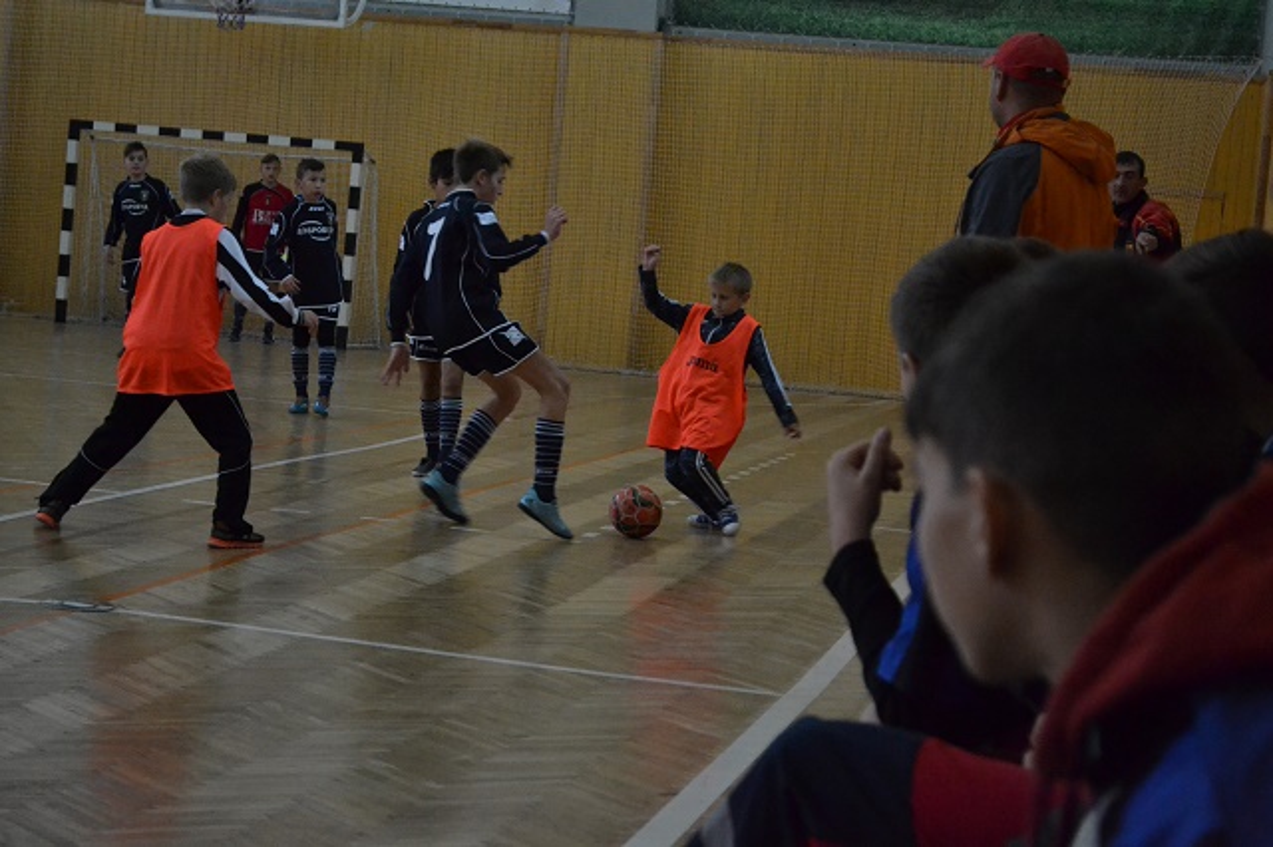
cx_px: 636
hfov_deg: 24.6
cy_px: 424
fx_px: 2916
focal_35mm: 82
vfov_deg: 16.5
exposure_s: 1/200
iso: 3200
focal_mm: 55
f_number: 5.6
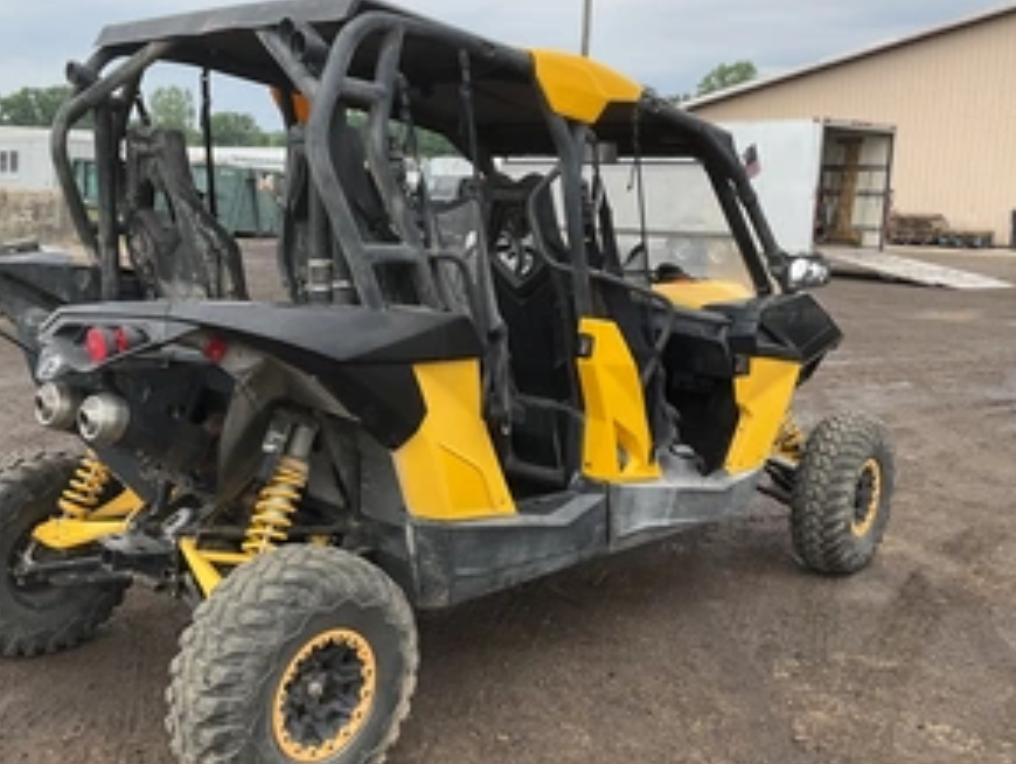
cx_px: 420
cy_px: 378
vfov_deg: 36.0
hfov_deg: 46.6
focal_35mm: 40
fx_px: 1175
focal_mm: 3
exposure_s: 1/545
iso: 25
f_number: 1.8
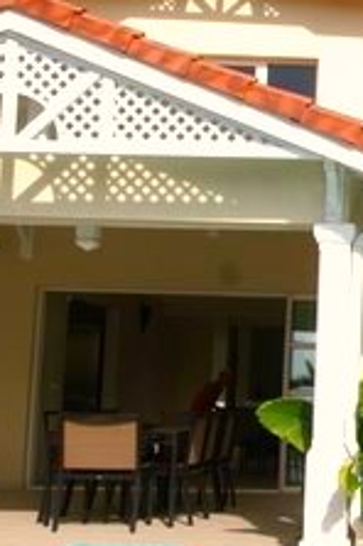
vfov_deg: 29.3
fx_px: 1047
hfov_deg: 17.4
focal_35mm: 69
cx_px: 568
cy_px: 255
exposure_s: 1/125
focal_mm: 10
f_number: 16
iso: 100
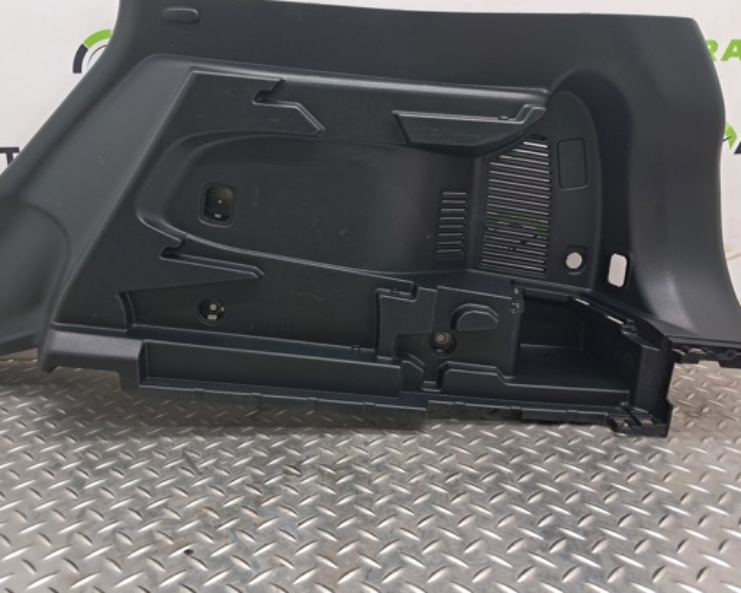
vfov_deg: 44.4
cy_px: 250
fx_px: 724
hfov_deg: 54.0
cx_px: 319
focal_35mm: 33
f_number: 1.8
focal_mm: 4
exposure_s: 1/50
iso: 125
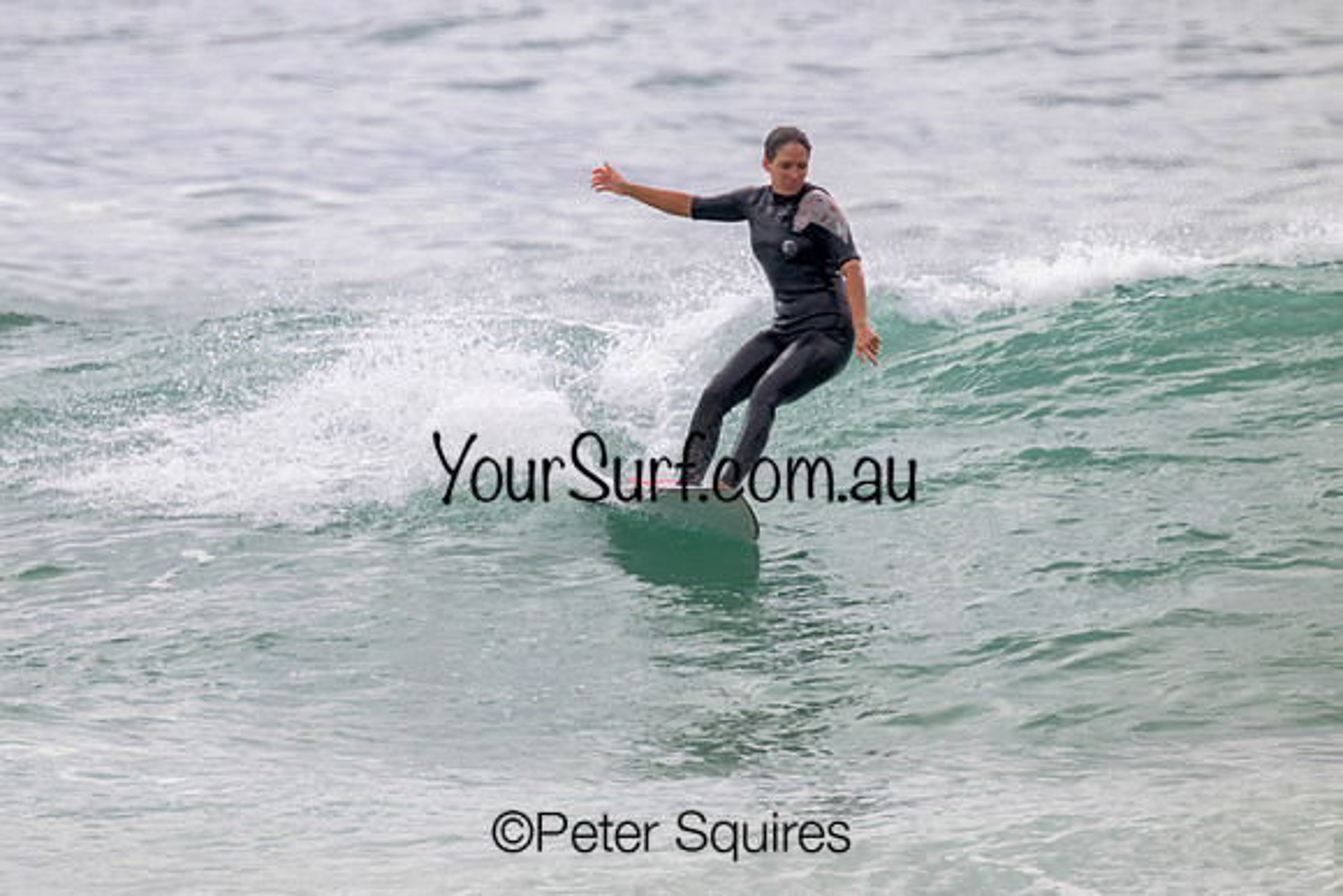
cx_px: 520
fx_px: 36605
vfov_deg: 1.4
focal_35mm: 981
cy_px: 356
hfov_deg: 2.1
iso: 900
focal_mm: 800
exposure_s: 1/2000
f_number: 11
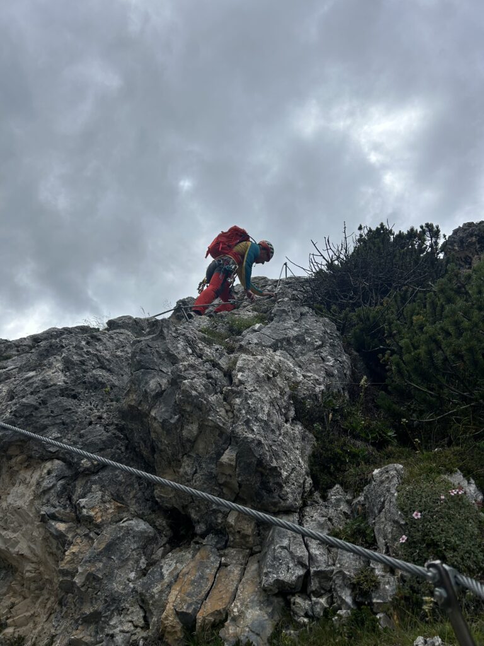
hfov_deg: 53.1
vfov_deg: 67.3
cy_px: 323
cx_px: 242
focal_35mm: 26
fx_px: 485
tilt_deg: +46.6
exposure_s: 1/9434
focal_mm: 5.7
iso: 50
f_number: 1.5
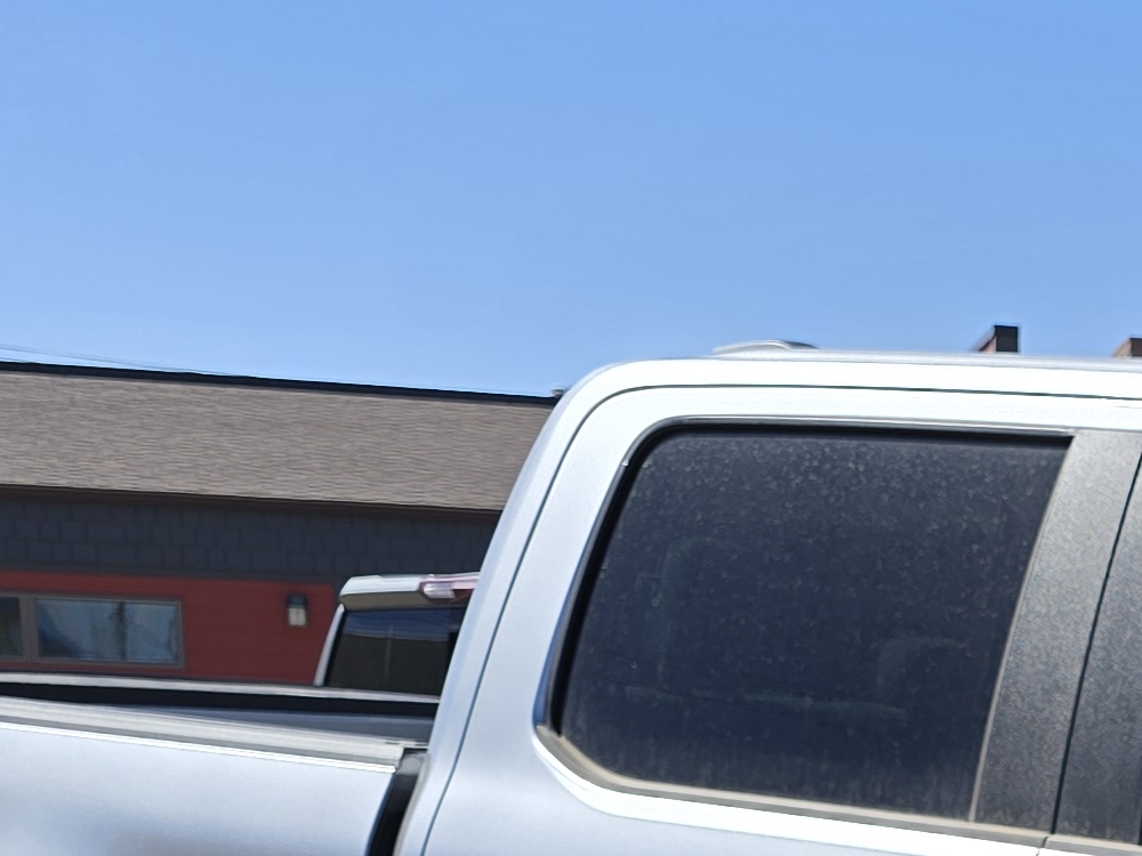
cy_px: 1382
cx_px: 1676
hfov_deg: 18.9
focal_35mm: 92
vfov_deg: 14.7
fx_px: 3035
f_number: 1.7
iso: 12
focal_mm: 6.3
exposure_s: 1/681
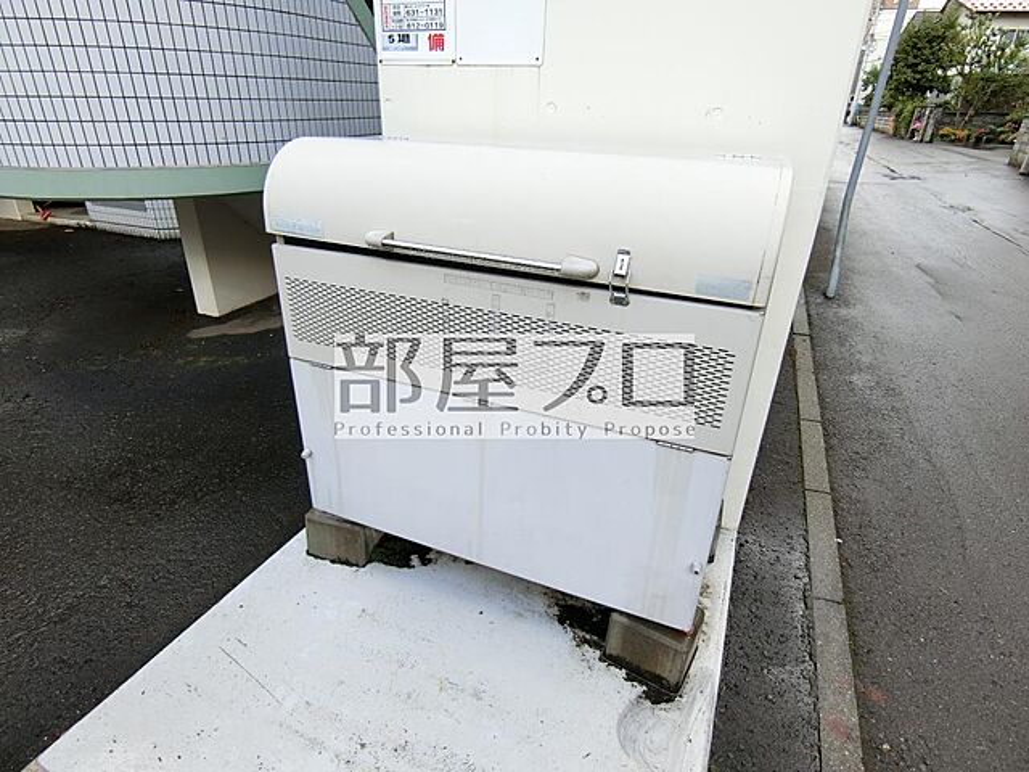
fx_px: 565
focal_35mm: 19
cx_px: 514
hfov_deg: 84.7
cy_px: 386
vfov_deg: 68.7
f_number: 2.7
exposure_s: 1/200
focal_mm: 4.06
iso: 80
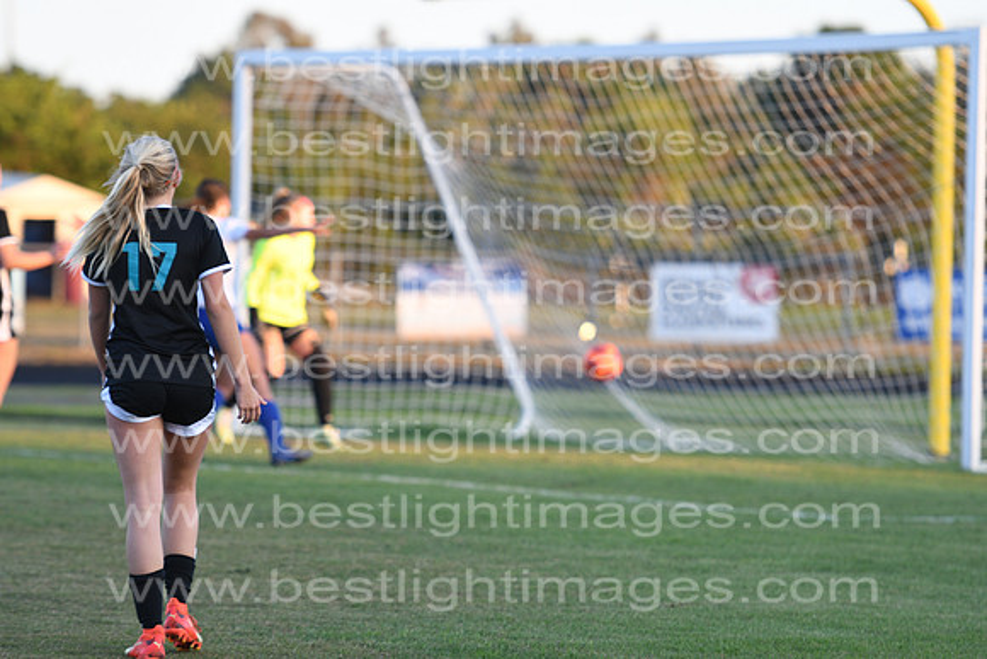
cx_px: 494
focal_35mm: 248
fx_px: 6787
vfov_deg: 5.6
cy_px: 330
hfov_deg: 8.3
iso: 400
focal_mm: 165
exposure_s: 1/800
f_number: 2.8
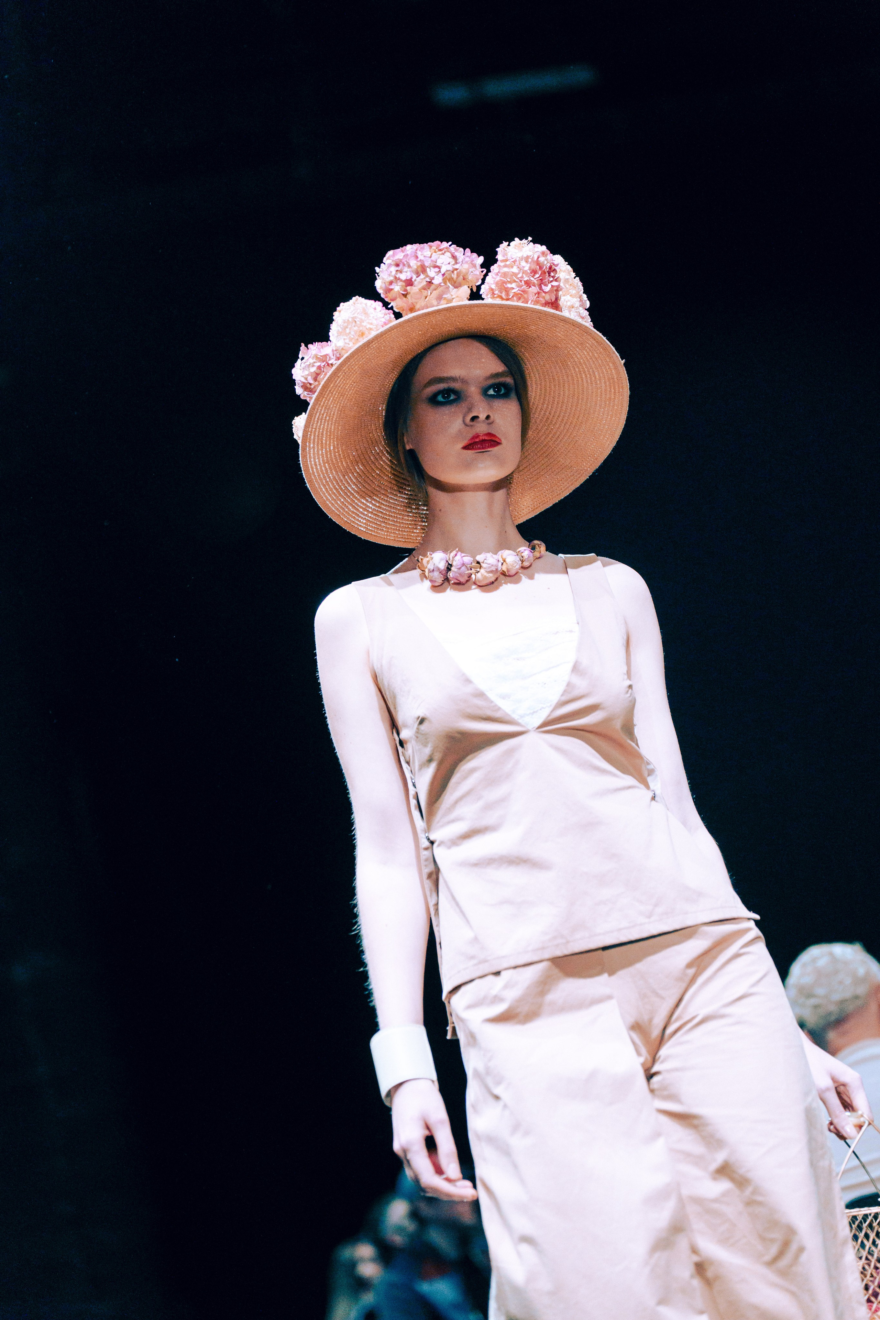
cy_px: 660
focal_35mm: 89
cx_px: 440
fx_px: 3263
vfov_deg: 22.9
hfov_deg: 15.4
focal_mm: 89
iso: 2500
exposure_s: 1/320
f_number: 2.8
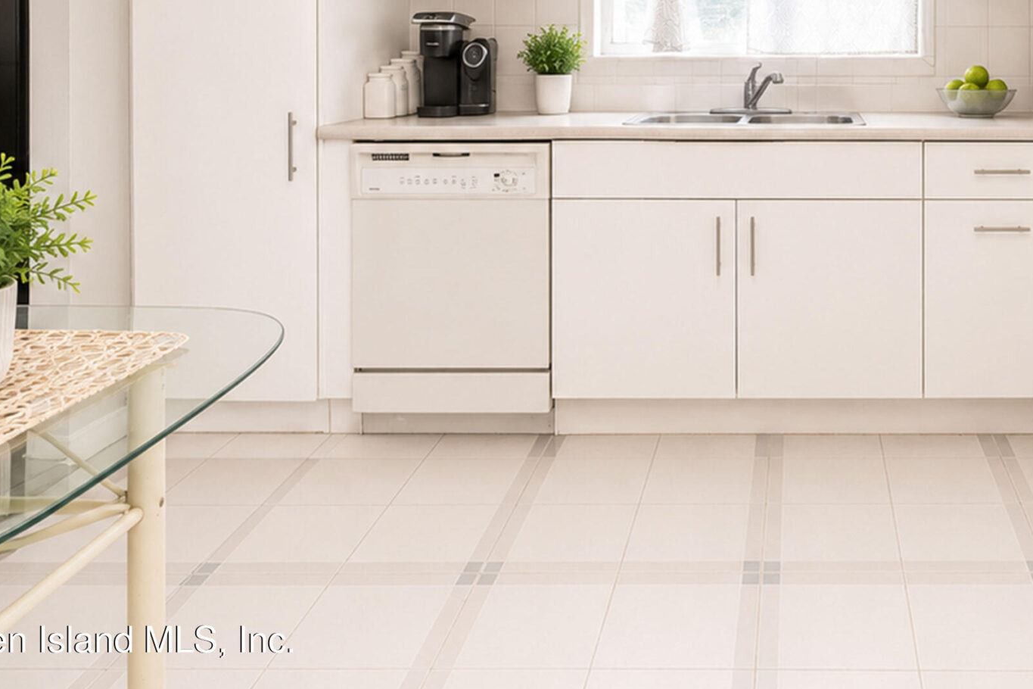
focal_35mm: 30
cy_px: 53
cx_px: 772
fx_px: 861
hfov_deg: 58.8
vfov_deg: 40.0
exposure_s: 1/13
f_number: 4
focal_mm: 16
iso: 64
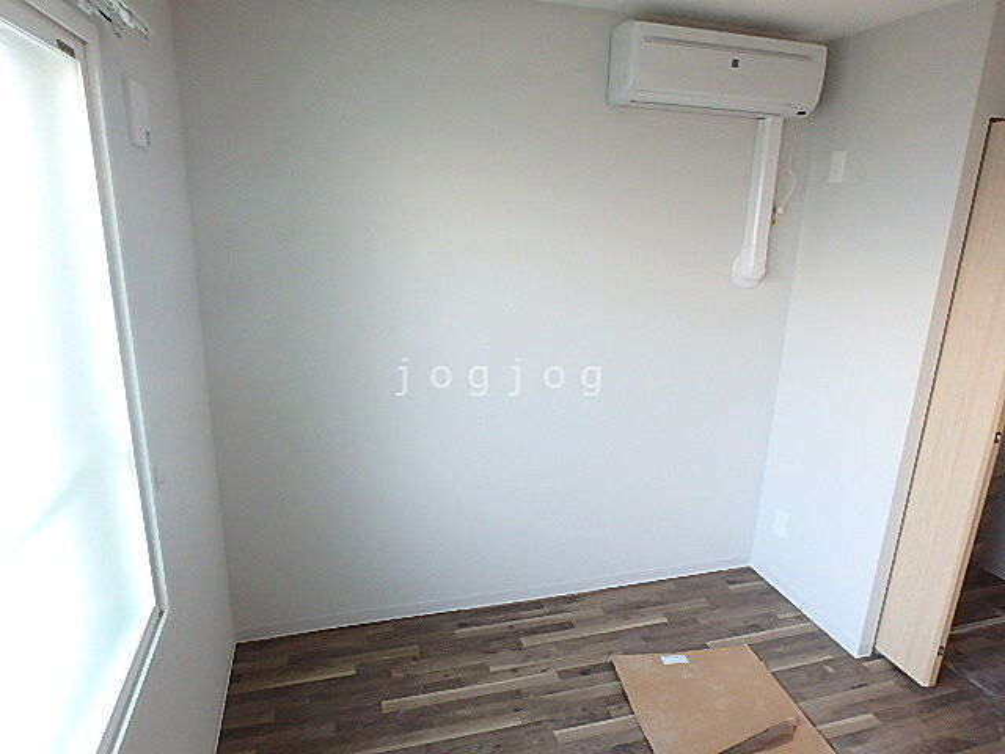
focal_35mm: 21
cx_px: 502
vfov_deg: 63.4
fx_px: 610
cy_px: 377
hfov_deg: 79.0
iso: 250
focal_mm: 3.7
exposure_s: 1/30
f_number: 3.5
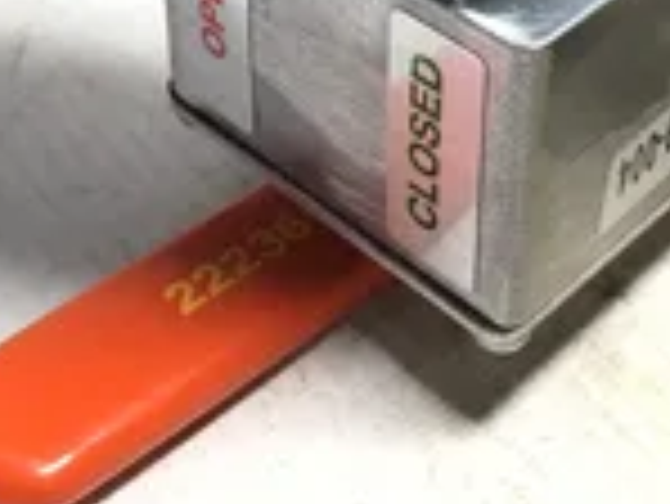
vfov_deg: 16.9
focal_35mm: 83
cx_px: 477
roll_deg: -2.9
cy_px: -130
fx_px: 1608
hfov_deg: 23.4
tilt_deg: -33.5
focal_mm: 3.3
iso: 40
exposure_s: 1/120
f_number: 2.4
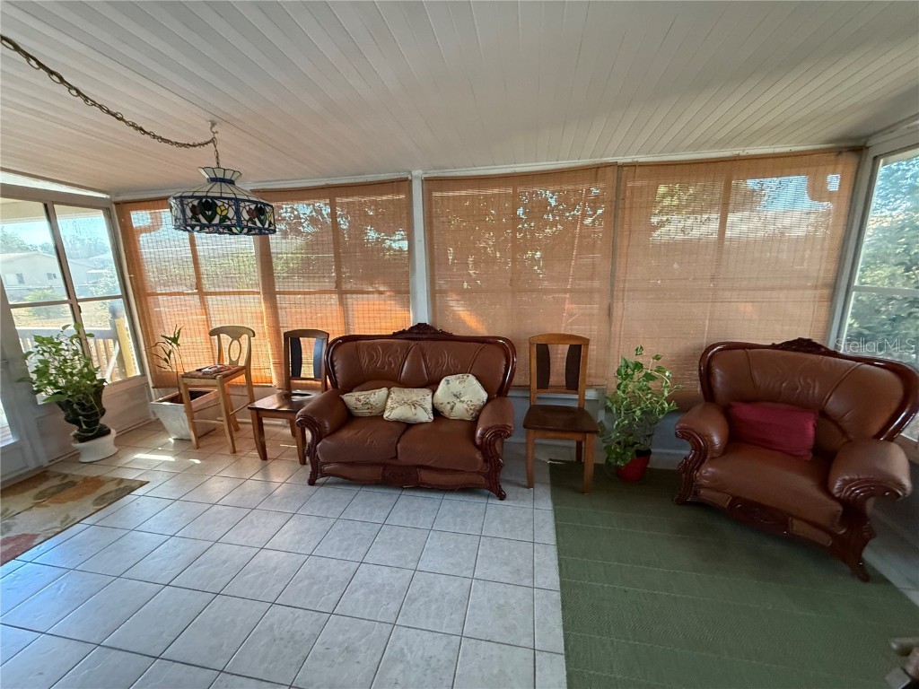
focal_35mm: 14
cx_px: 460
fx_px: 372
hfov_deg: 102.1
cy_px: 344
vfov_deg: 85.7
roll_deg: +1.6
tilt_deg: -10.0
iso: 500
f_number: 2.2
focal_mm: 2.22
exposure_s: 1/60
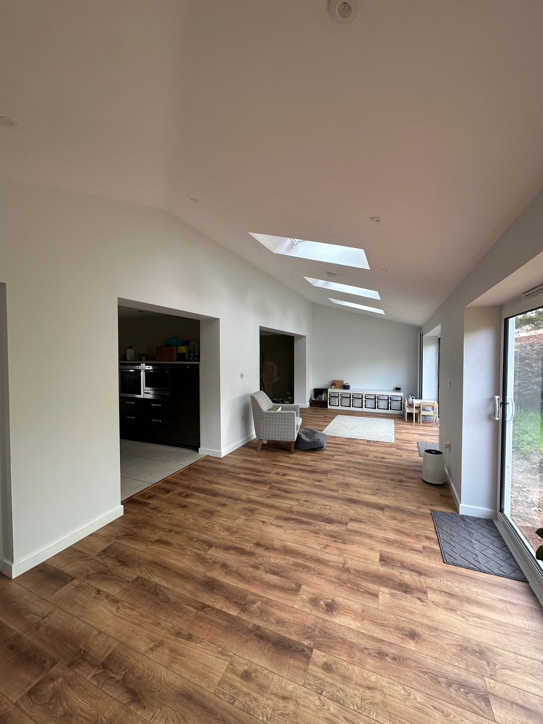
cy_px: 362
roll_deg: -0.5
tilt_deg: -1.9
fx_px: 293
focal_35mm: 14
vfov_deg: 102.1
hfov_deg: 85.7
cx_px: 272
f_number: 2.2
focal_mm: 2.22
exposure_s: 1/99
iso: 80
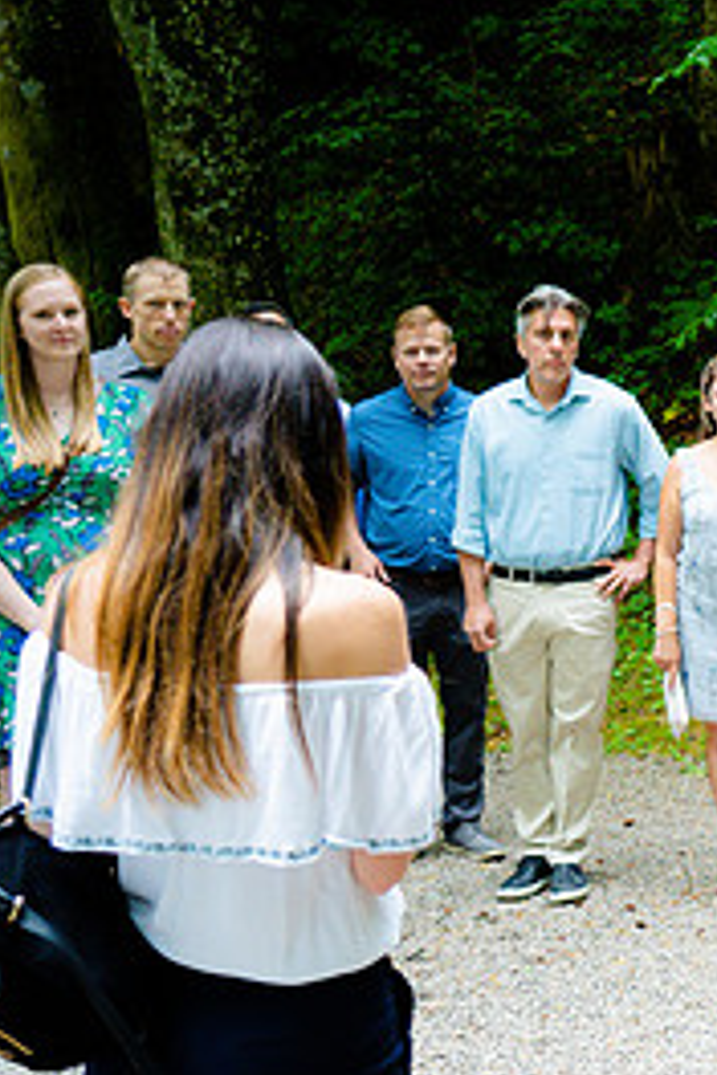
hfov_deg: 18.2
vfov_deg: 29.6
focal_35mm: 68
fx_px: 2031
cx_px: 1006
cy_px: 580
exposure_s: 1/160
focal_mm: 31
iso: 1600
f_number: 4
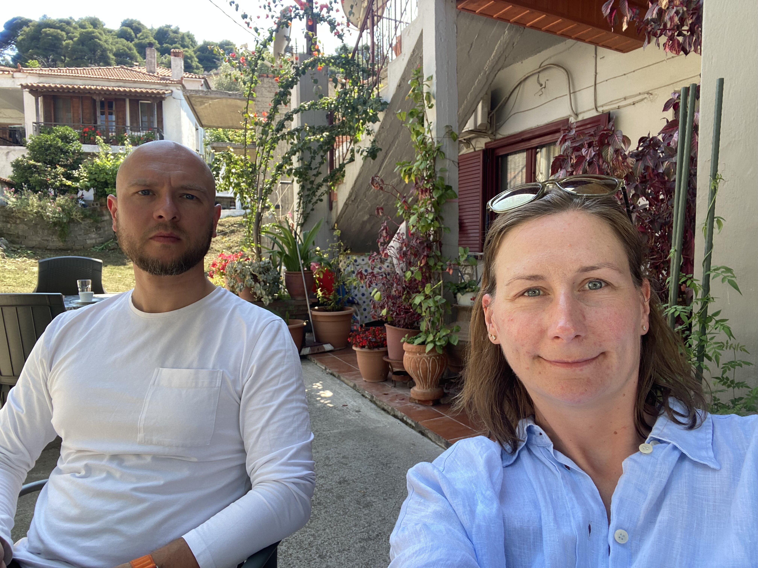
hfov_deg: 73.9
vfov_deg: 58.9
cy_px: 284
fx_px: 504
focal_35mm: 23
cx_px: 379
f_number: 2.2
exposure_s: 1/122
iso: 32
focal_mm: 2.71
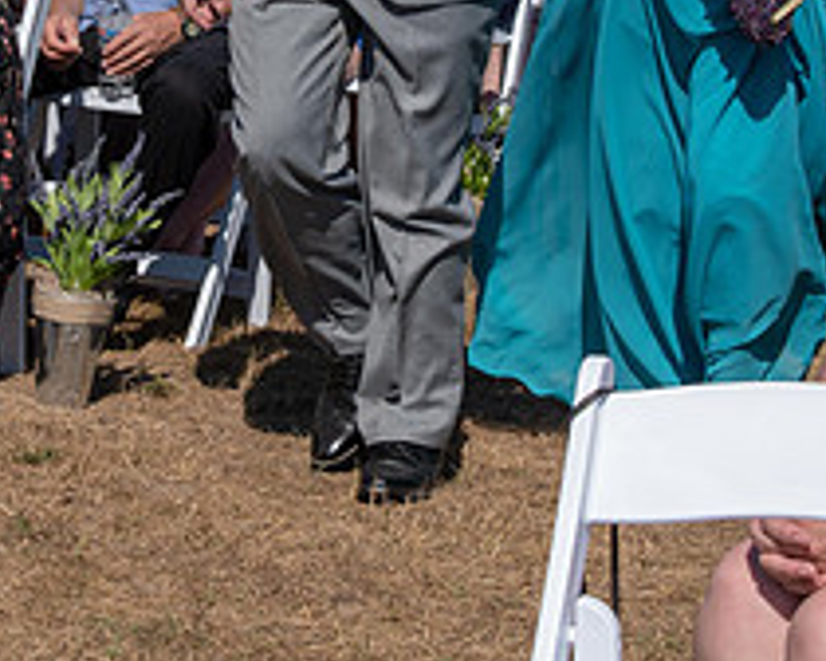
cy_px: -77
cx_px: 240
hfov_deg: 9.0
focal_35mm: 214
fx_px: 5232
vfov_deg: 7.2
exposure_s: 1/500
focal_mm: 55
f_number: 11
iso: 200
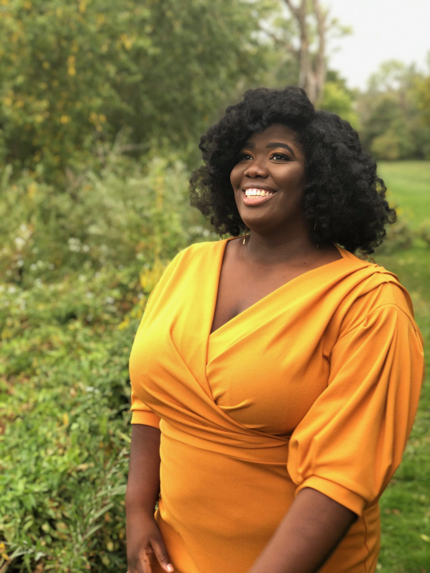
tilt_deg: -10.3
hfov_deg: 28.0
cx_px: 215
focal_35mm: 52
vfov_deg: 36.8
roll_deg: -1.3
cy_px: 286
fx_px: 861
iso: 32
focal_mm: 6
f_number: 2.4
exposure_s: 1/120
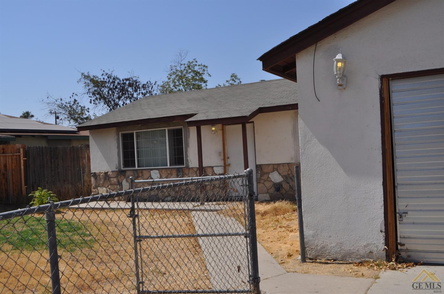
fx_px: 443
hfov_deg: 53.2
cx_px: 222
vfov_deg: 36.8
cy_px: 147
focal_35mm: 36
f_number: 10
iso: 200
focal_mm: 24
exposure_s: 1/400
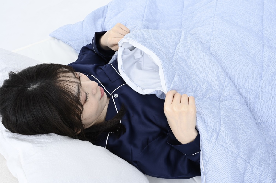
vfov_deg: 28.0
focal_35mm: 48
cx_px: 138
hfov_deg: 41.1
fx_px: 368
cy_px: 92
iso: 200
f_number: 13
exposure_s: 1/125
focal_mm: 48
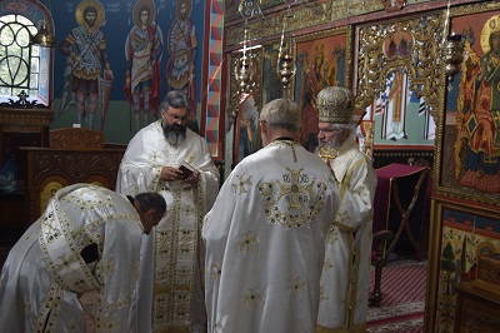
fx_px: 541
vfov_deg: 34.2
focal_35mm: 39
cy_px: 166
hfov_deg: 49.6
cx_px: 250
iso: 1250
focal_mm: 26
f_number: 4
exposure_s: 1/60
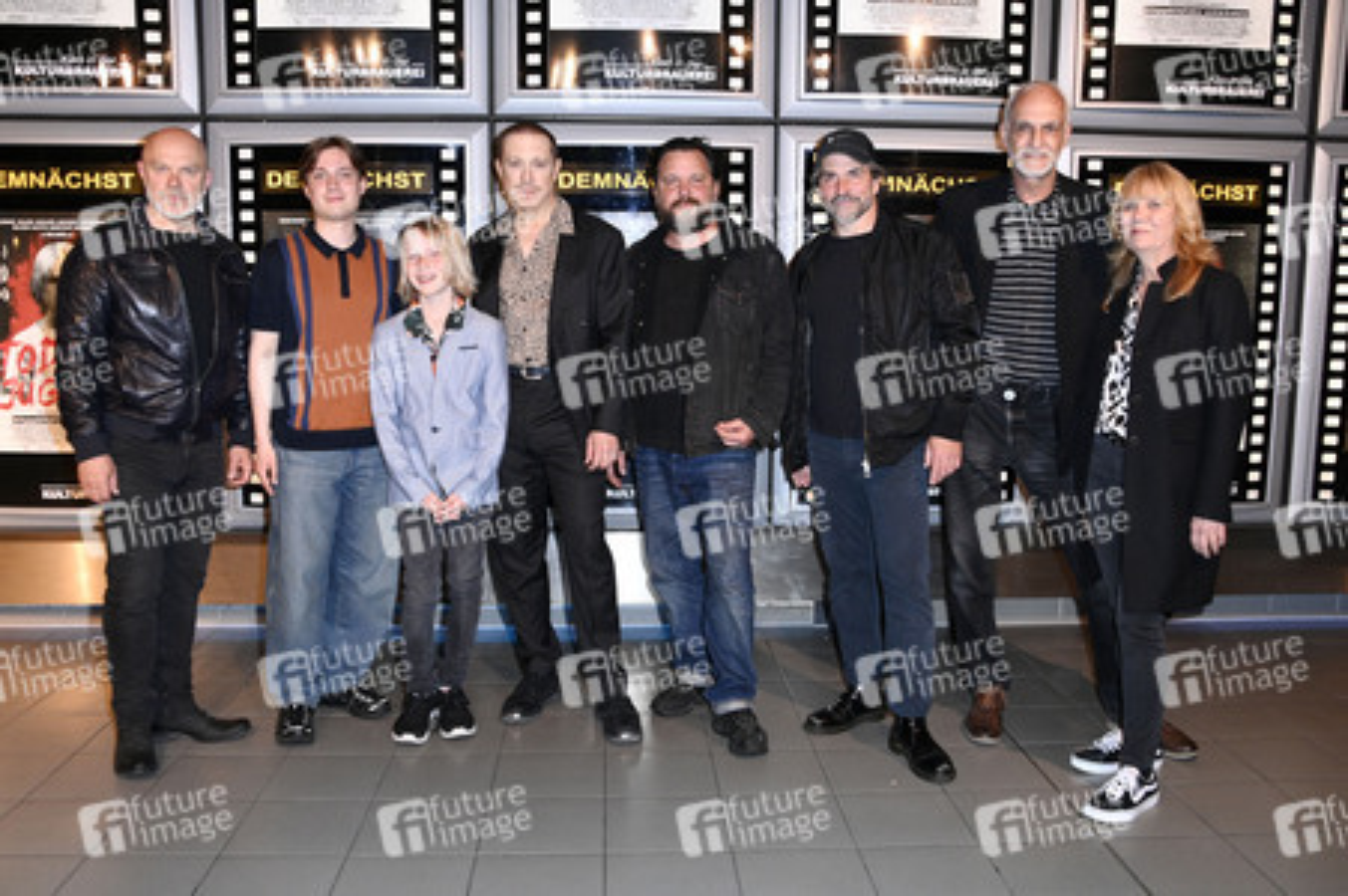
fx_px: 1197
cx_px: 674
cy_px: 448
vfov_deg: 41.1
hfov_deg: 58.8
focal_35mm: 32
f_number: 5.6
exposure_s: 1/250
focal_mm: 32
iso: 3200
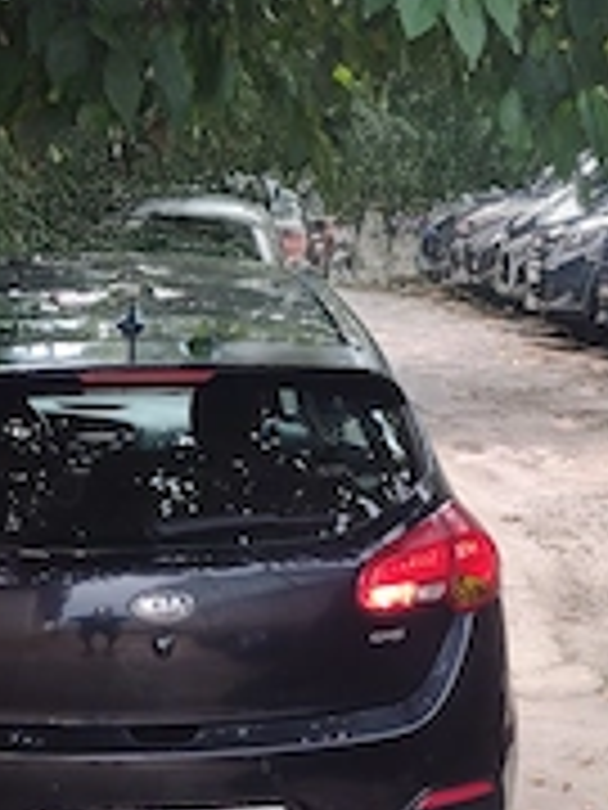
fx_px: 1405
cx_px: 99
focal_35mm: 60
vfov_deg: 31.4
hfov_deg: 23.9
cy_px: 648
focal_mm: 4.71
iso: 100
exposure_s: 1/349
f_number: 1.7
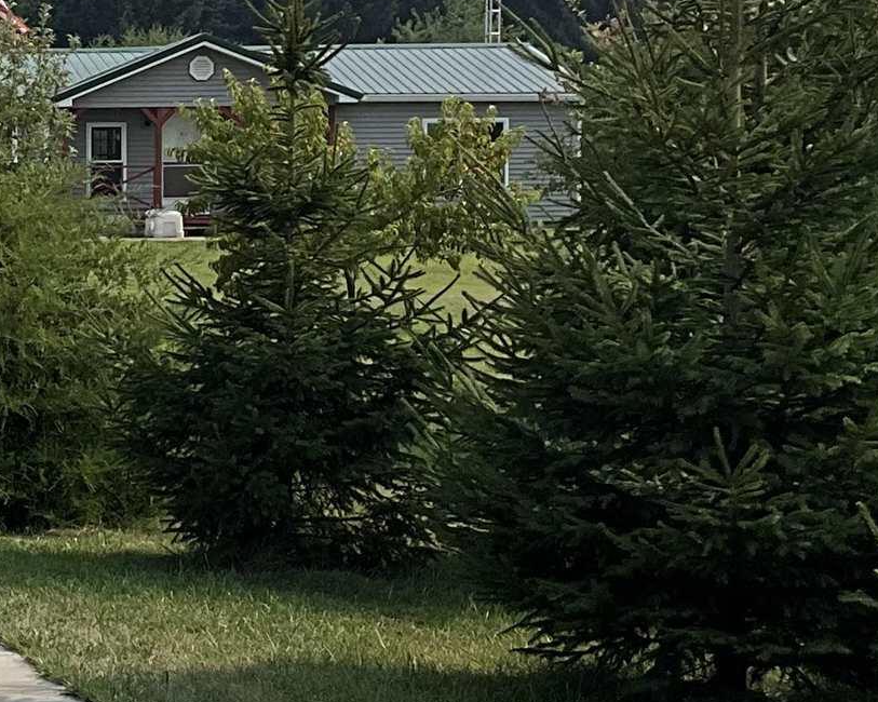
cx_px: -248
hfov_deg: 17.0
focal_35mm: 107
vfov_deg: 14.4
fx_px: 2780
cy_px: 311
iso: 25
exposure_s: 1/3125
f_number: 1.8
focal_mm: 3
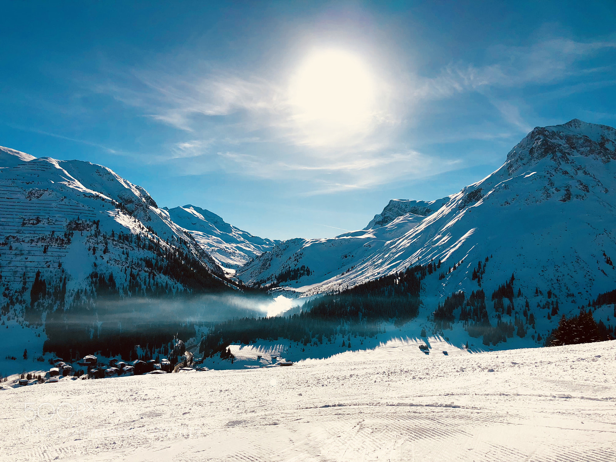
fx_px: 498
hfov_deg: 63.4
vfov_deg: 49.7
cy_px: 231
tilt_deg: +3.6
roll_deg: -2.0
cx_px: 308
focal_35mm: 28
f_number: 1.8
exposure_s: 1/6944
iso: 25
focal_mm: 4
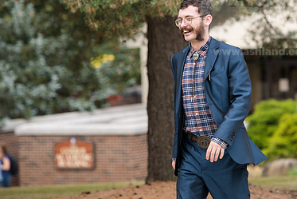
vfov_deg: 5.7
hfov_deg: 8.5
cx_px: 177
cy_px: 68
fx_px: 1989
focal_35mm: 241
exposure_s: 1/400
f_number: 4.5
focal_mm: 155
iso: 200
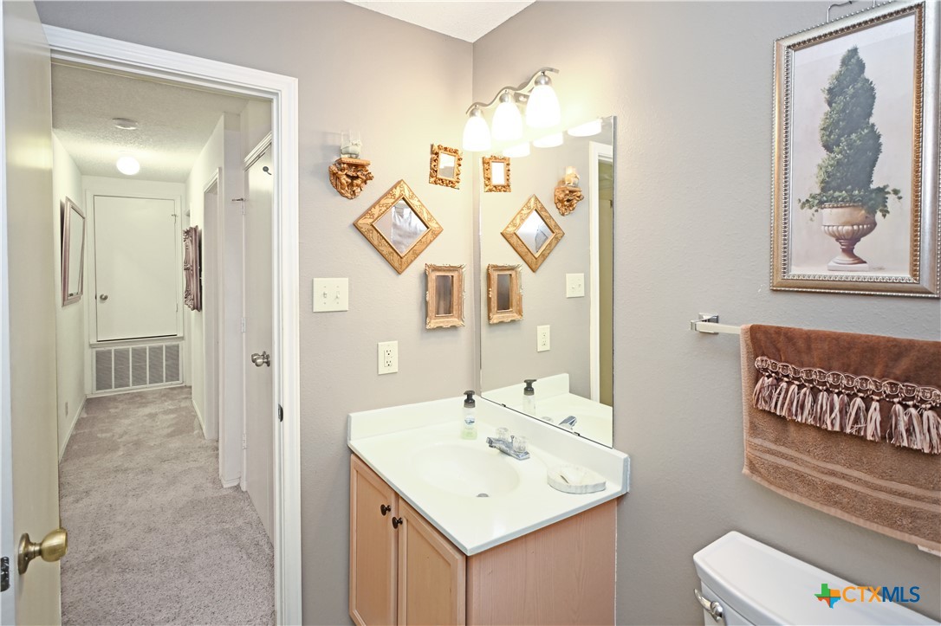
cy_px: 313
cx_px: 470
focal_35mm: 18
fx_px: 470
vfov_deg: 67.3
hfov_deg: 90.0
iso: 160
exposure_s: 1/20
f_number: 3.5
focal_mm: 12
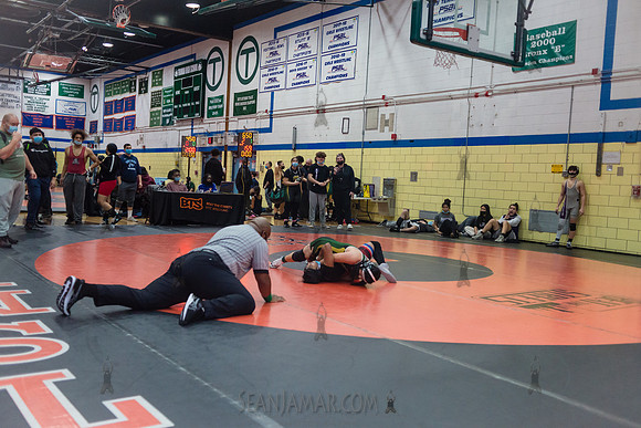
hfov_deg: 54.4
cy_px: 214
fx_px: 623
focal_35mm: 35
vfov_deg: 37.9
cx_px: 320
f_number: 3.2
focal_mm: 35
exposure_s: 1/320
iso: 4000
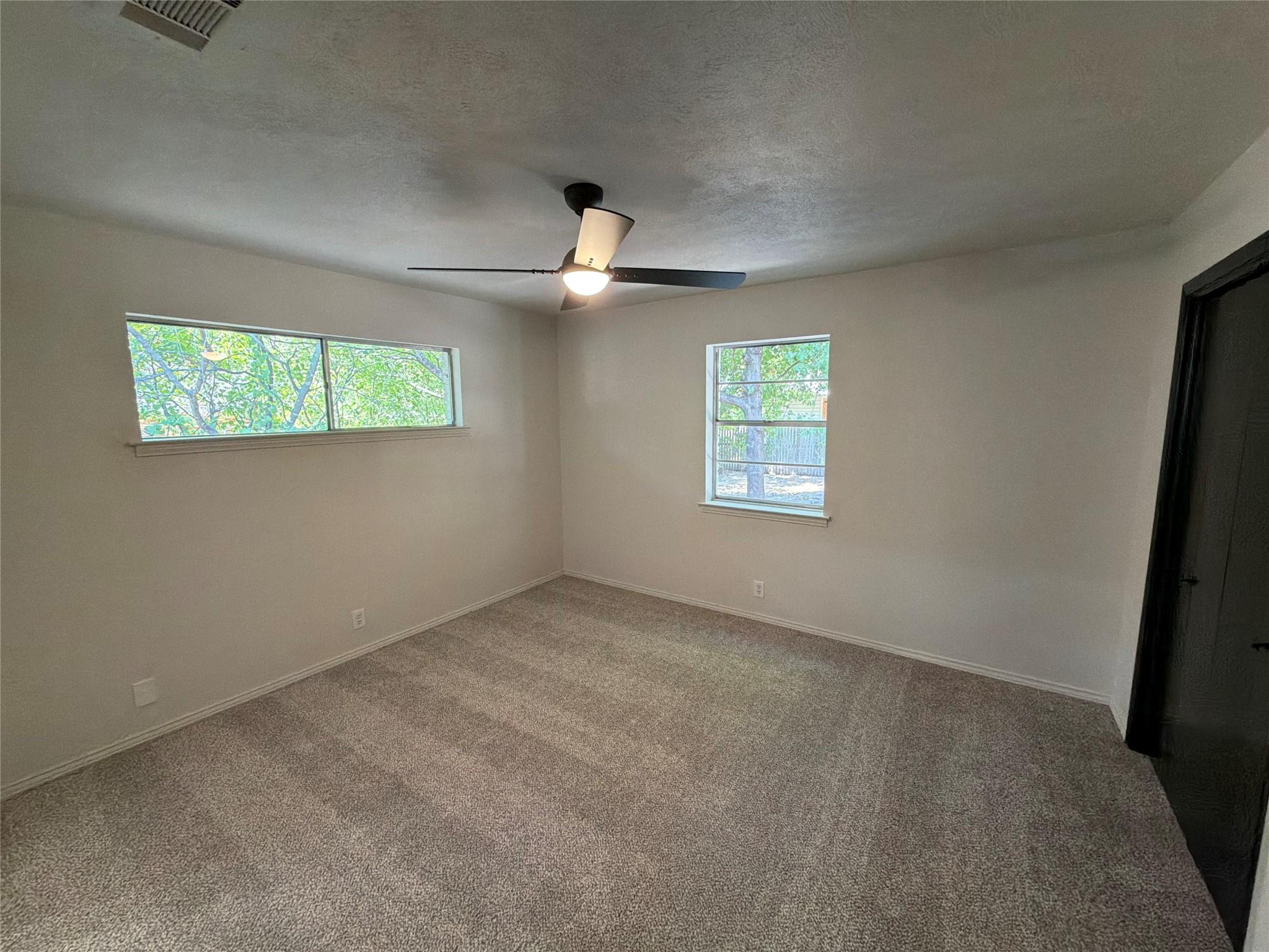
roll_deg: +1.7
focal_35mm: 14
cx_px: 634
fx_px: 513
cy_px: 476
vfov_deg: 85.7
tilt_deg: -7.7
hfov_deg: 102.1
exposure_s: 1/91
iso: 320
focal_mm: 2.22
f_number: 2.2
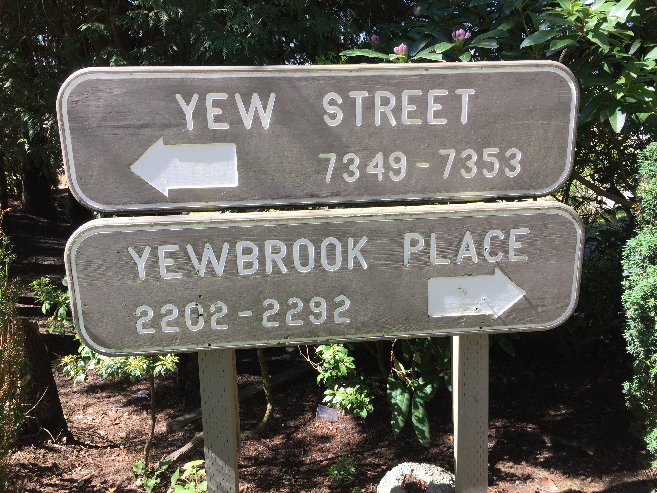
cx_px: 328
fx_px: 550
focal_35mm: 29
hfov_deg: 61.7
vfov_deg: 48.2
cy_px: 246
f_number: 2.2
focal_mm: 4.15
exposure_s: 1/344
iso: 32
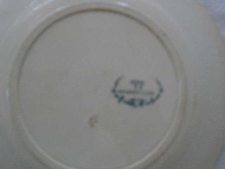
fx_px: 318
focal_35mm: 49
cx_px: 112
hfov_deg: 38.9
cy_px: 84
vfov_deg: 29.7
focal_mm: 8.7
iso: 1600
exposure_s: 1/200
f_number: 4.5
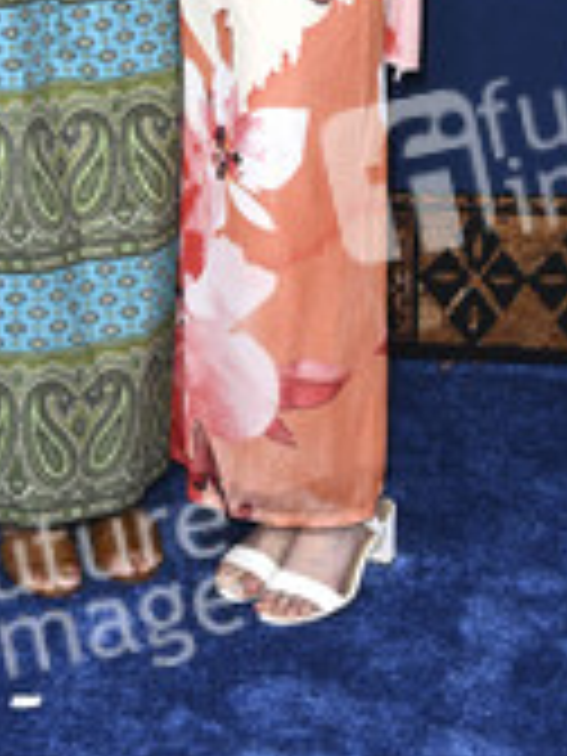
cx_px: 144
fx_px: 2249
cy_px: -68
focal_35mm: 103
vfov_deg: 18.4
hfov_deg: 14.3
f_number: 6.3
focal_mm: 45
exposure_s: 1/250
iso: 1000
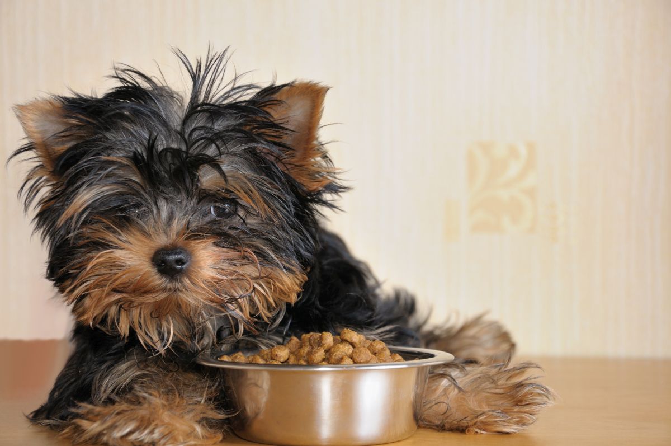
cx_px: 336
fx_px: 1731
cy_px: 223
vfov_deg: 14.7
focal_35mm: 93
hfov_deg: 21.9
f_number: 7.1
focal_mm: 62
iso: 200
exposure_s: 1/200
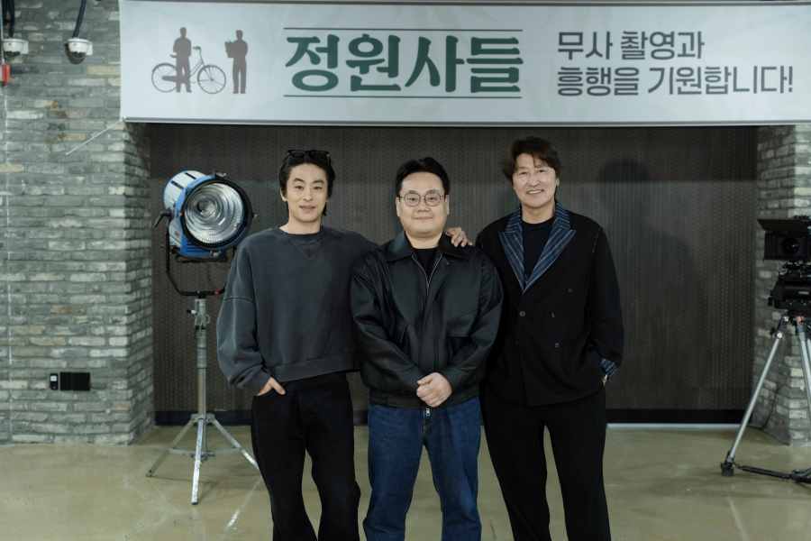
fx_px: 946
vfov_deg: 31.9
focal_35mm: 42
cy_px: 270
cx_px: 406
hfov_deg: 46.4
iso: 800
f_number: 2.8
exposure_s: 1/100
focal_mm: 42
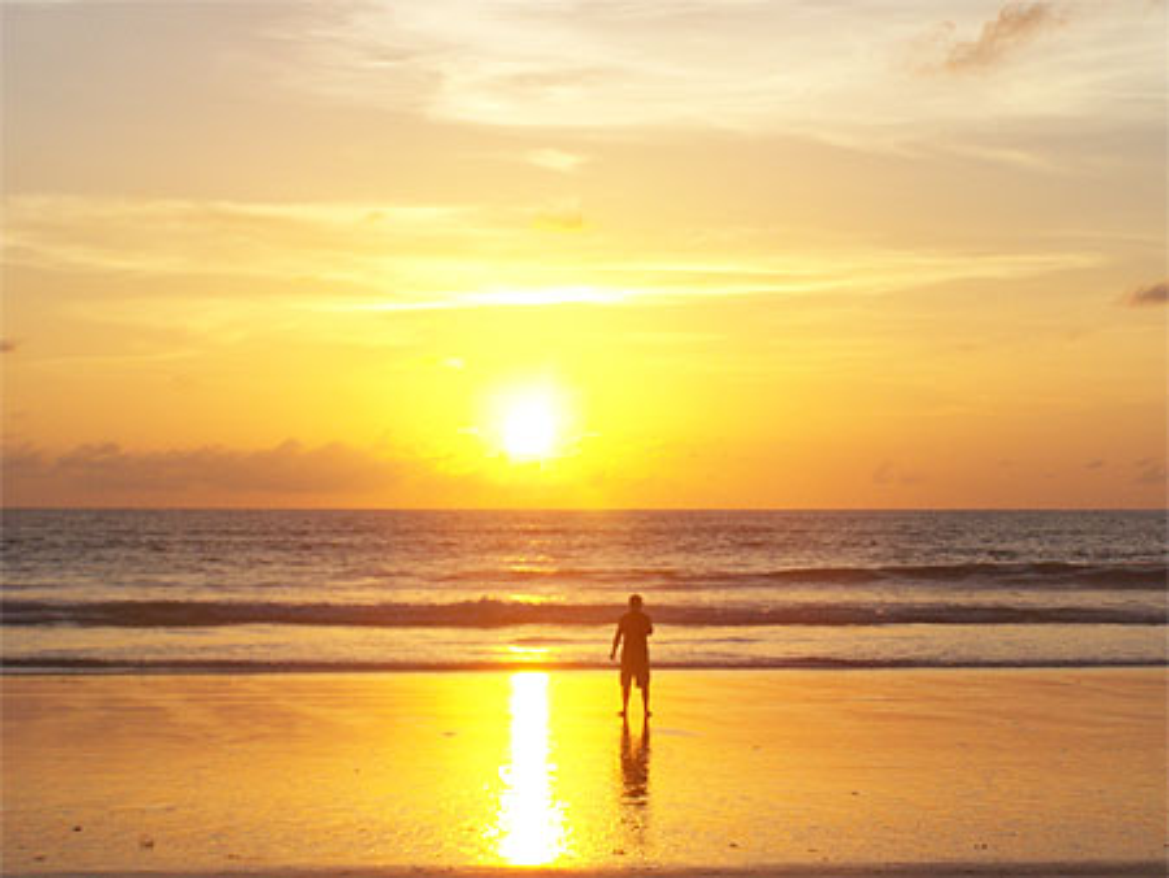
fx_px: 2771
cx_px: 584
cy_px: 439
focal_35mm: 82
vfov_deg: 18.0
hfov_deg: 23.8
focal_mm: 13.7
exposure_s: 1/500
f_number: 4.5
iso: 80
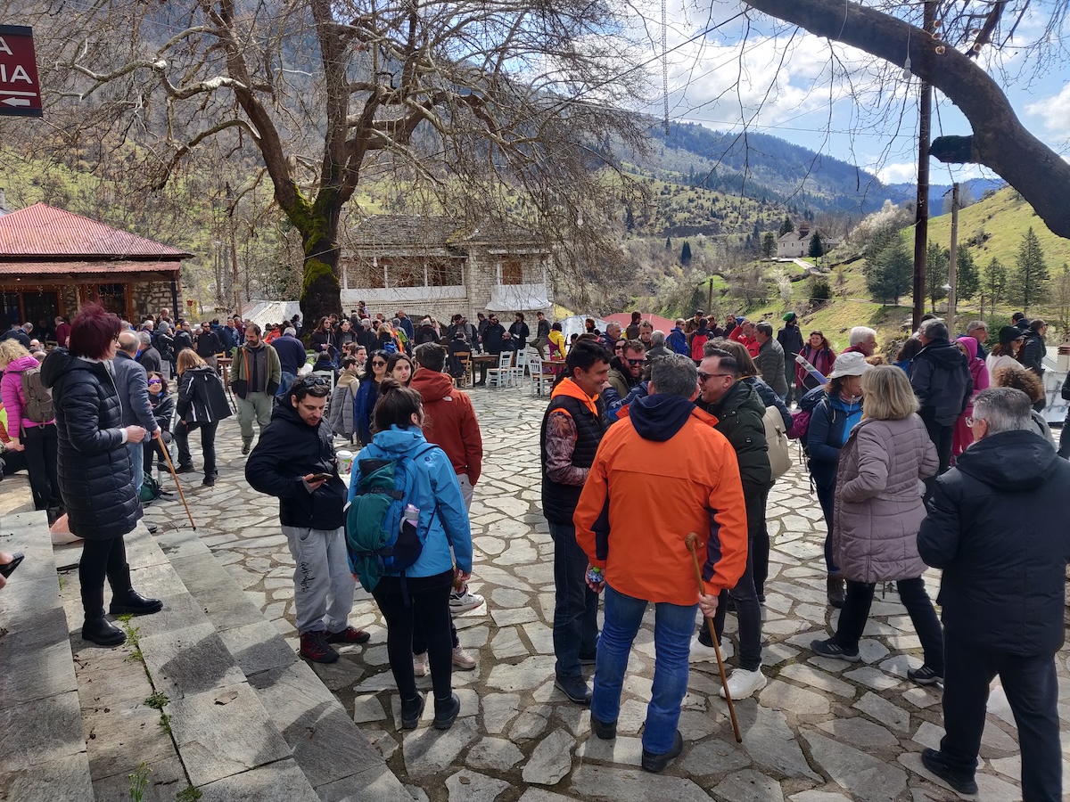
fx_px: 773
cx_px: 535
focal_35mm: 25
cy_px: 401
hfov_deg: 69.4
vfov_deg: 54.9
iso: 100
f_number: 1.7
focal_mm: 4.25
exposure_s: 1/198
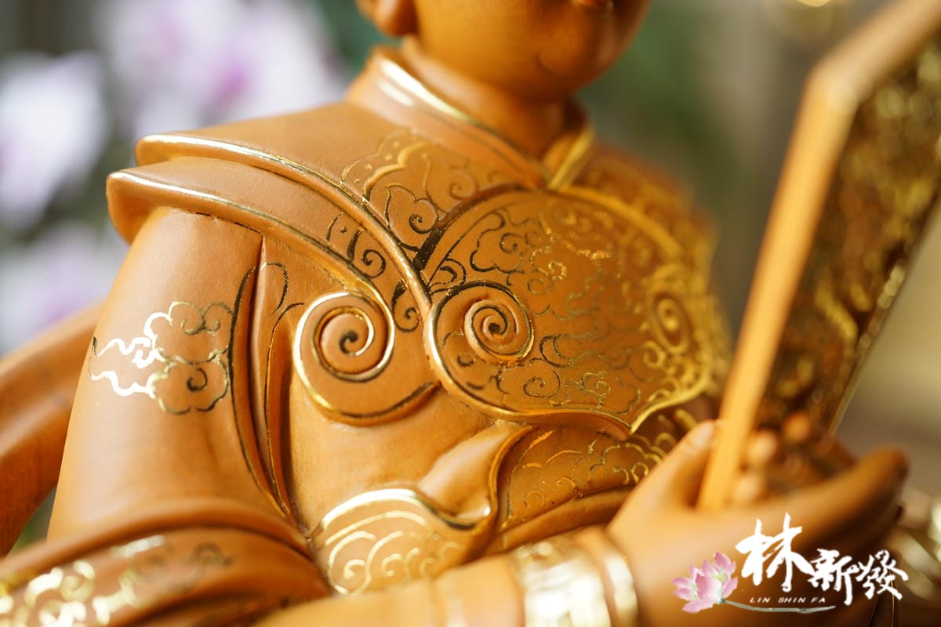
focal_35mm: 35
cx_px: 470
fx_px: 915
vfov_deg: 37.9
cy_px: 314
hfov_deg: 54.4
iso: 1250
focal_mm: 35
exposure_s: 1/1250
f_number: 2.8
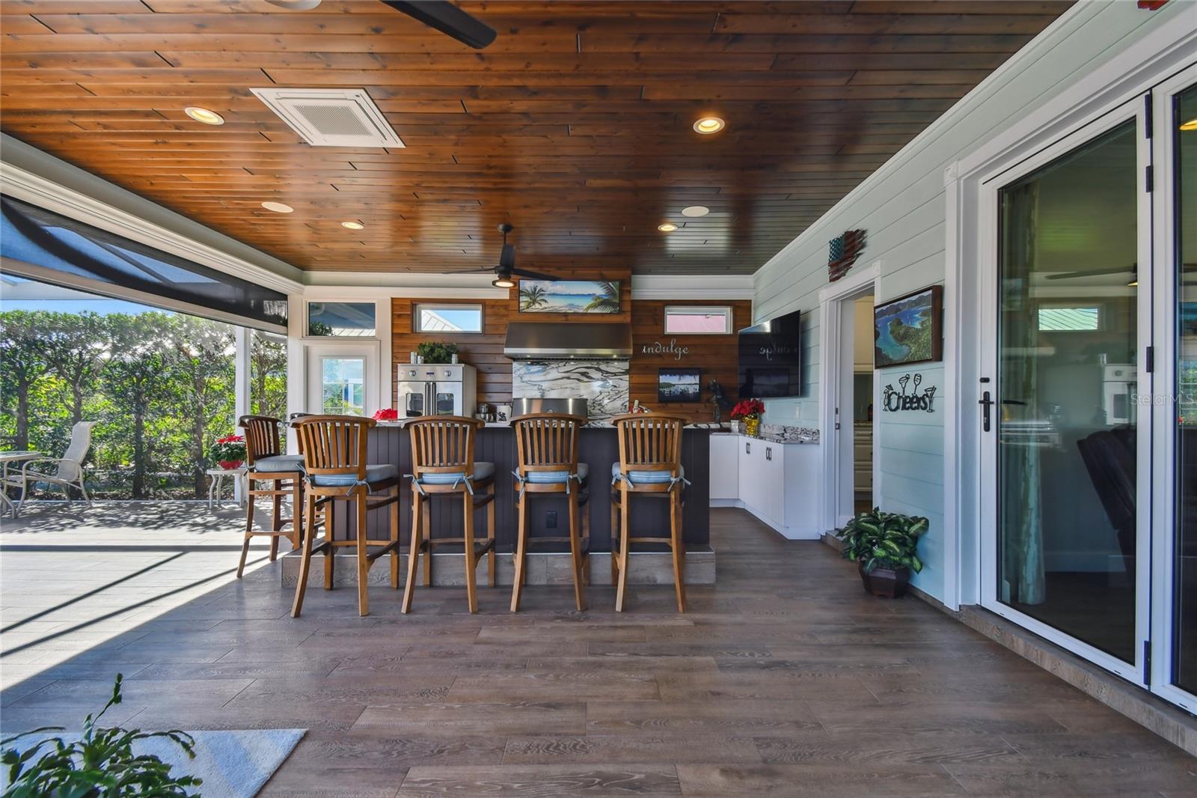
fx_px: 499
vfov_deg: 77.3
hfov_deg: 100.4
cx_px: 598
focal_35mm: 15
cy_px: 399
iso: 100
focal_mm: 10
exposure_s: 1/160
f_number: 7.1
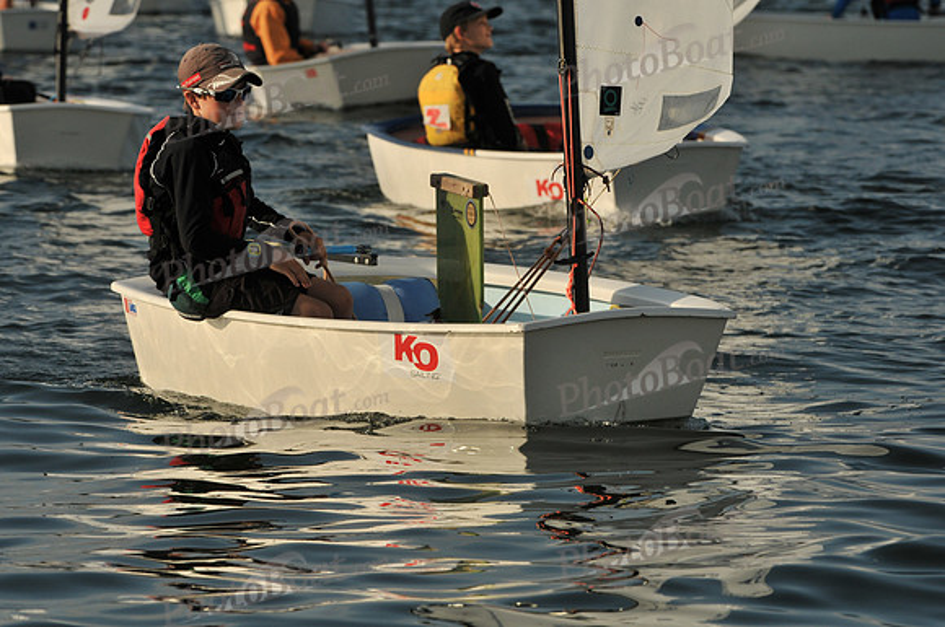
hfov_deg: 5.1
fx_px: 10616
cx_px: 472
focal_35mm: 405
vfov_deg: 3.4
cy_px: 314
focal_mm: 270
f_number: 9
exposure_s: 1/800
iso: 200
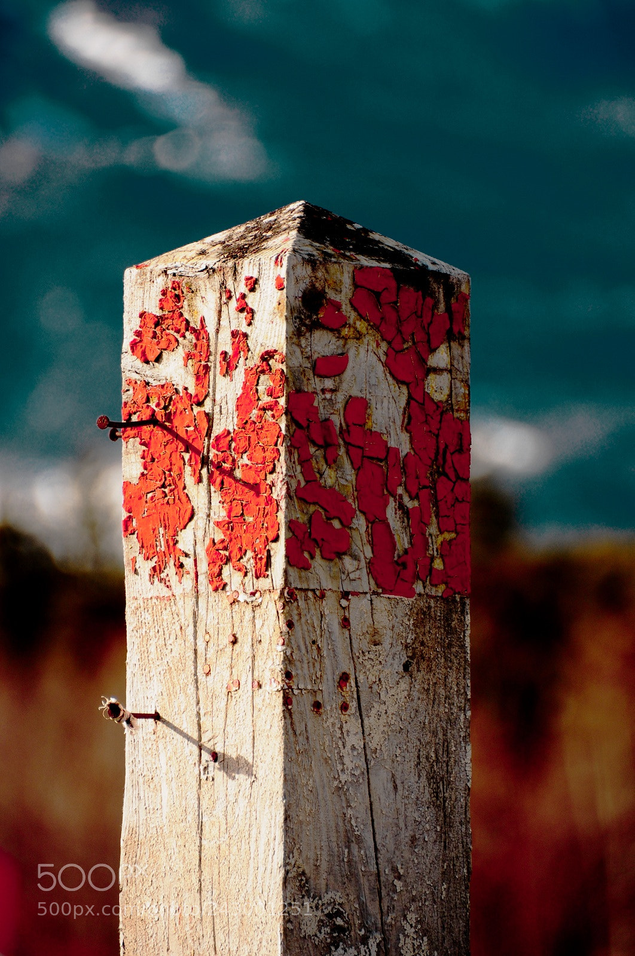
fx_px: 9951
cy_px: 478
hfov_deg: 3.7
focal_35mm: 375
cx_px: 318
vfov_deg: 5.5
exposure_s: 1/500
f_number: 6.3
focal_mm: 250
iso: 250
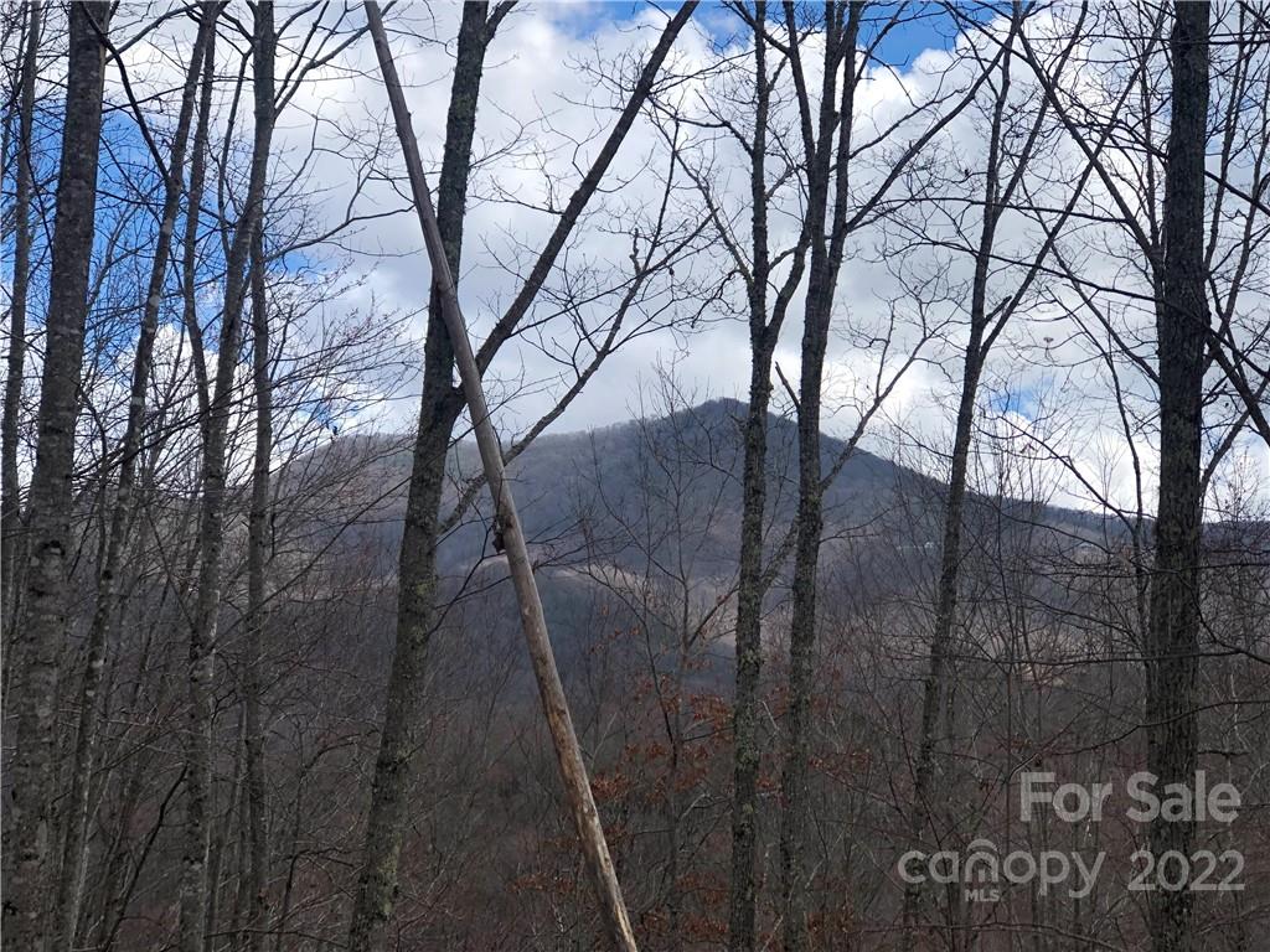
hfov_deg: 33.8
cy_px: 476
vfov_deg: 25.7
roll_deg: -1.4
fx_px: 2091
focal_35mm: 57
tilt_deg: +7.5
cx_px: 635
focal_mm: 6.6
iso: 20
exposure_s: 1/810
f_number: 2.8
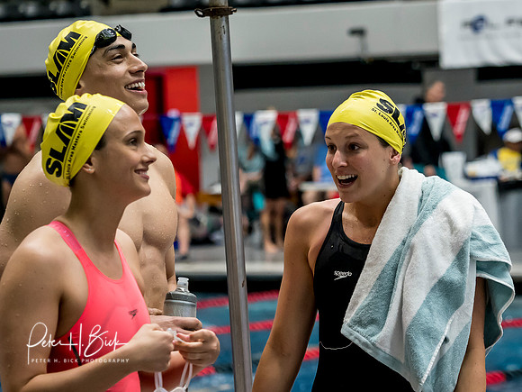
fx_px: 2928
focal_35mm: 194
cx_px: 359
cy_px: 184
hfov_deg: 10.2
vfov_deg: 7.6
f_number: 2.8
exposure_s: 1/400
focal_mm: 70
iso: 2000
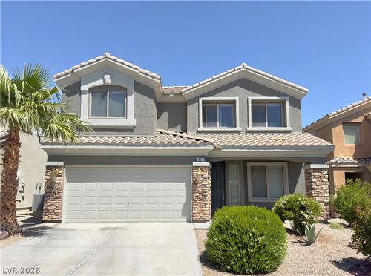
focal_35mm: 24
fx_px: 256
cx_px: 186
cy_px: 138
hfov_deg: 71.8
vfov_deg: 56.6
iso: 100
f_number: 1.78
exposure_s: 1/7937
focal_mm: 6.76
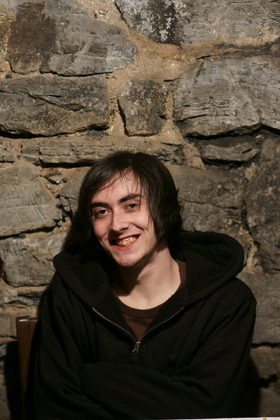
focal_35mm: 112
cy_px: 210
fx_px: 1312
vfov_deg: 18.2
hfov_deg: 12.2
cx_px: 140
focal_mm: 75
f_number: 2.8
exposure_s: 1/25
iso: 1600
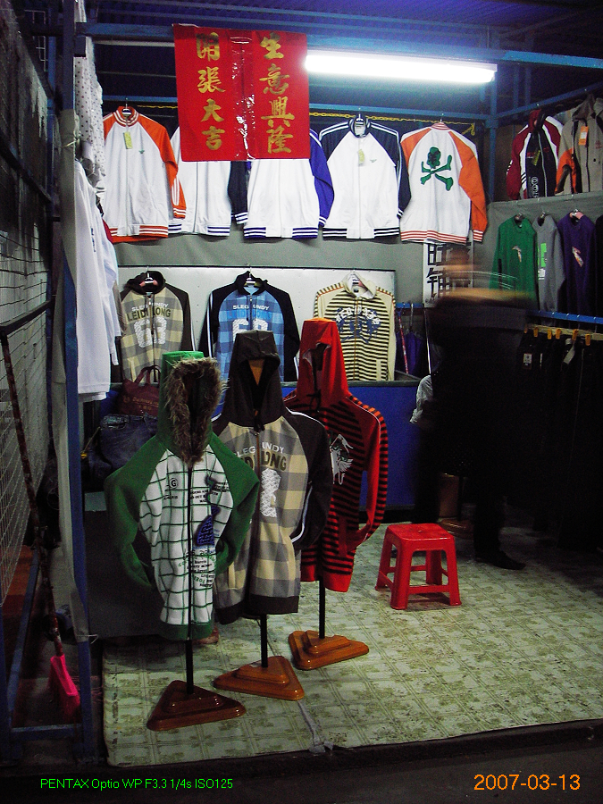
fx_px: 883
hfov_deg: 37.7
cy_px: 402
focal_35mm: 38
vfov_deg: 49.0
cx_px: 302
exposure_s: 1/4
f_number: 3.3
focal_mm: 6.3
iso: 125
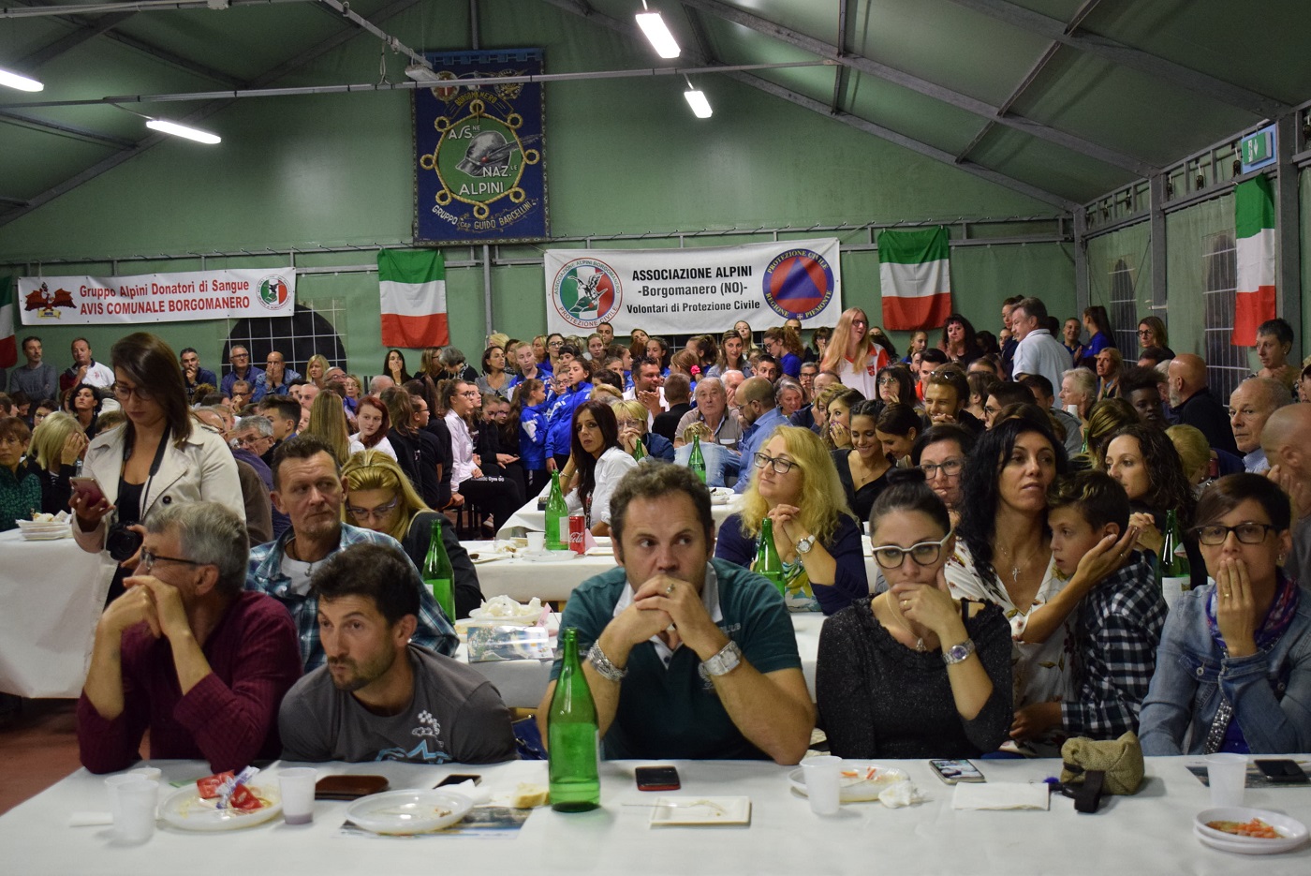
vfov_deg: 28.1
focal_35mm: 48
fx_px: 1749
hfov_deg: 41.1
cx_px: 656
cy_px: 438
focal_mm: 32
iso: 1800
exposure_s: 1/60
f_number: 4.5
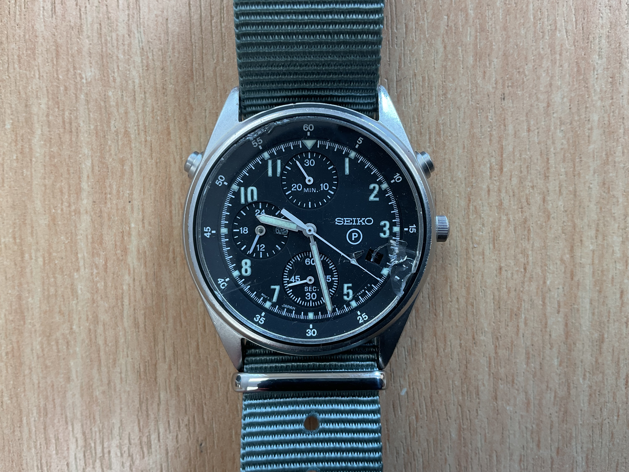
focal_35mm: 29
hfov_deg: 61.7
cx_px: 314
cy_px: 236
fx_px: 527
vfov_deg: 48.2
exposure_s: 1/120
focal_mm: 3
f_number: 1.8
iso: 40
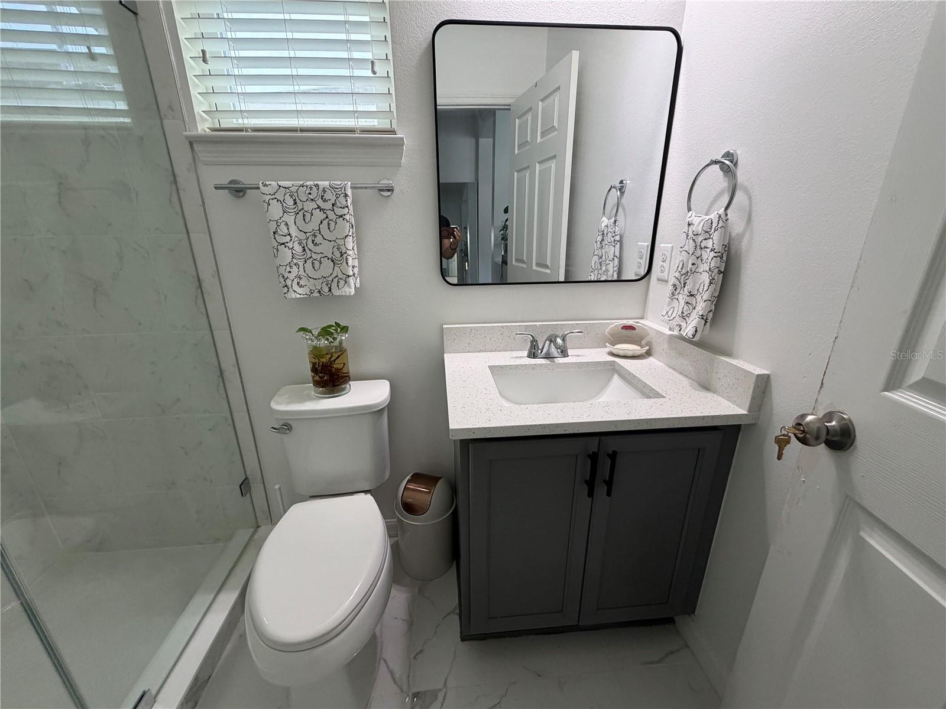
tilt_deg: -18.6
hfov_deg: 102.1
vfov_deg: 85.7
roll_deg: +1.0
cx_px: 473
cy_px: 354
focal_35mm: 14
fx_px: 383
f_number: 2.2
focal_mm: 2.22
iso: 250
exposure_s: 1/120
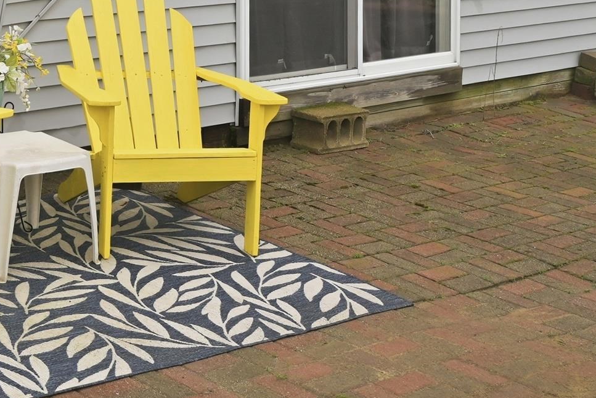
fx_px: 1242
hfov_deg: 25.2
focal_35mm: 75
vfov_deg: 17.2
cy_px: -102
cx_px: -47
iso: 100
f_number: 4
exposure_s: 1/200
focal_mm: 19.5
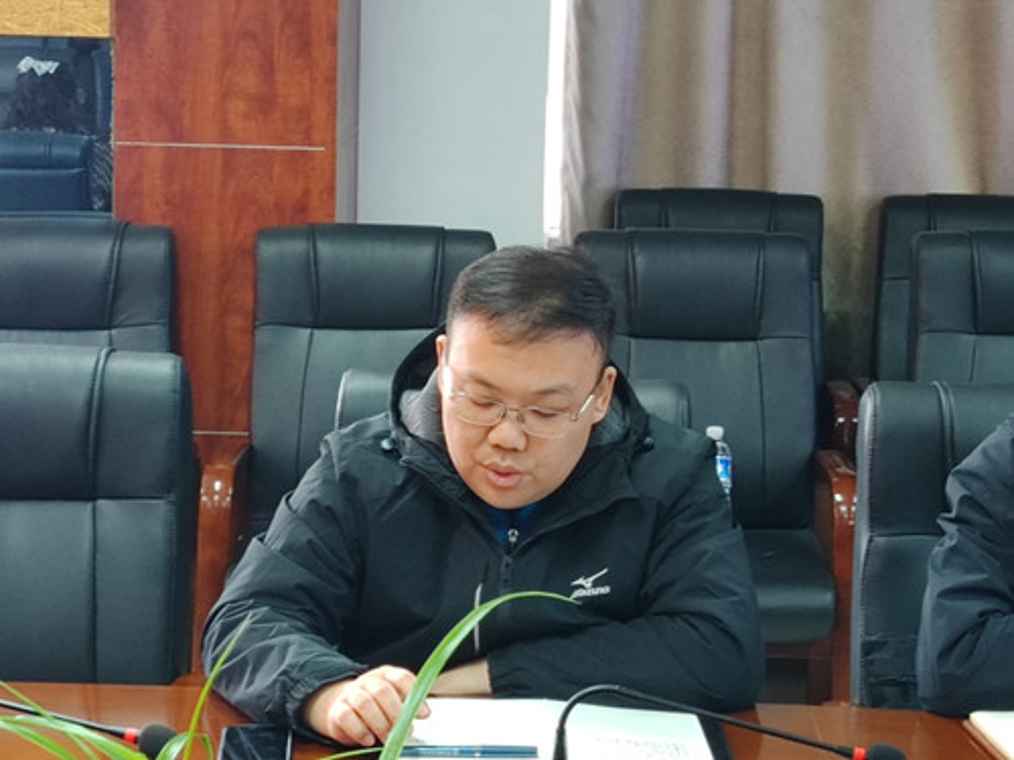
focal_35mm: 98
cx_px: 507
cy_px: 380
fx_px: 2871
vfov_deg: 15.1
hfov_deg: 20.0
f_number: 1.8
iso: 640
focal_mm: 5.25
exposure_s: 1/50
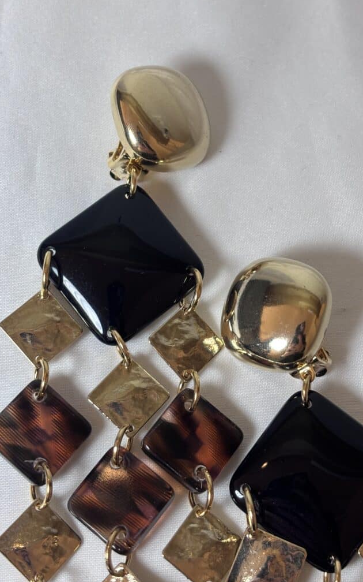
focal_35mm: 56
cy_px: 292
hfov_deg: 23.1
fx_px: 886
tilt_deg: -71.3
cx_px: 203
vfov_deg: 36.3
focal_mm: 5.96
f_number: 1.6
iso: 40
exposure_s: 1/100
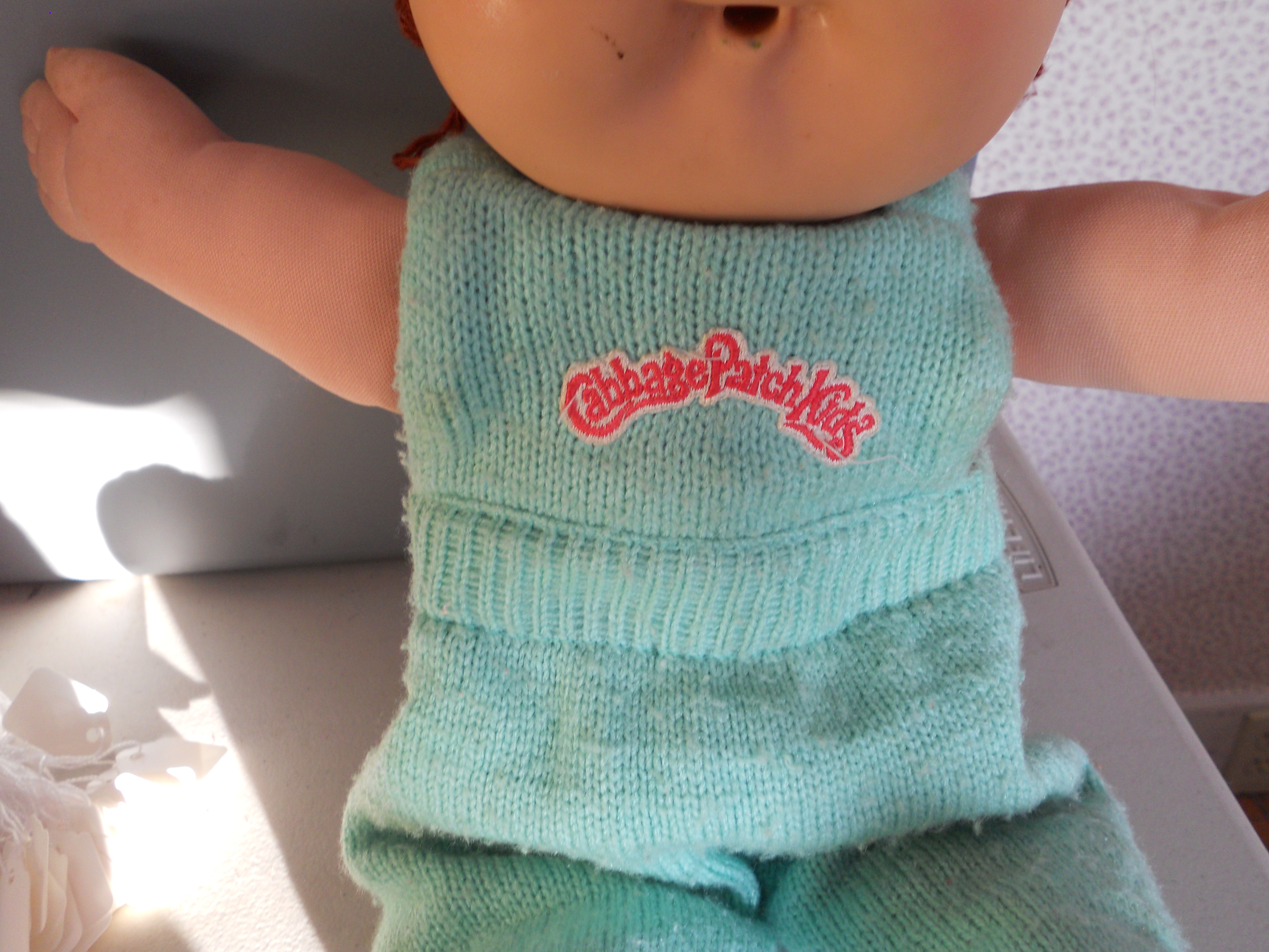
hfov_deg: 56.8
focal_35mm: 32
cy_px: 476
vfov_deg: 44.2
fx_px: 1173
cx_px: 634
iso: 125
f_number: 3.5
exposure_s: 1/30
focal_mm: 5.8
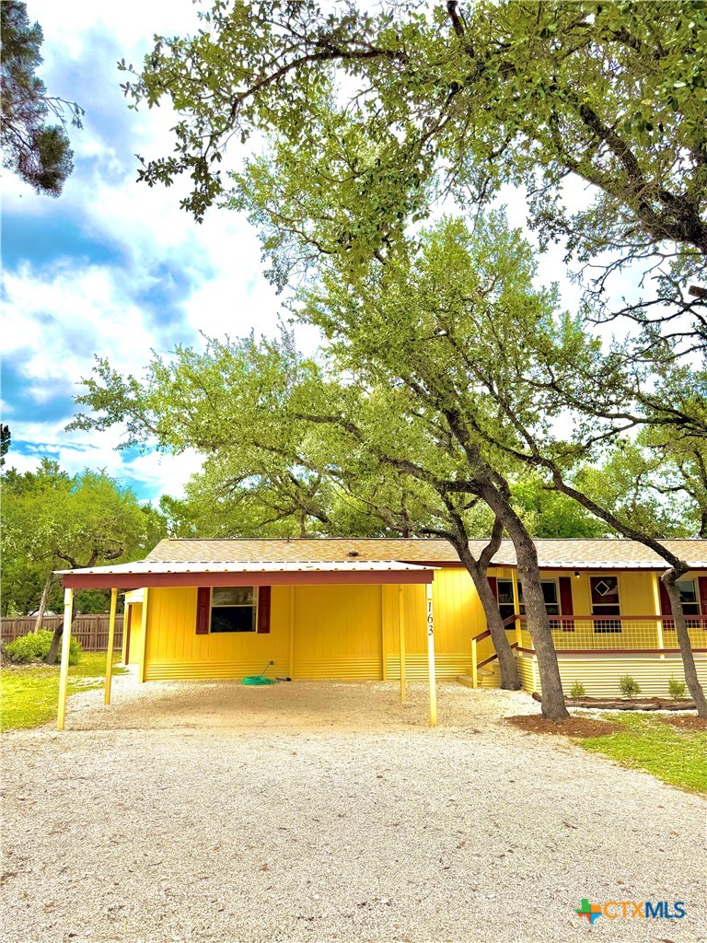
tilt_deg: +10.9
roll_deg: +0.8
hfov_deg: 56.8
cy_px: 472
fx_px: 654
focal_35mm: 24
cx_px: 354
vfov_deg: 71.6
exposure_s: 1/4167
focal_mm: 6.76
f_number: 1.78
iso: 80
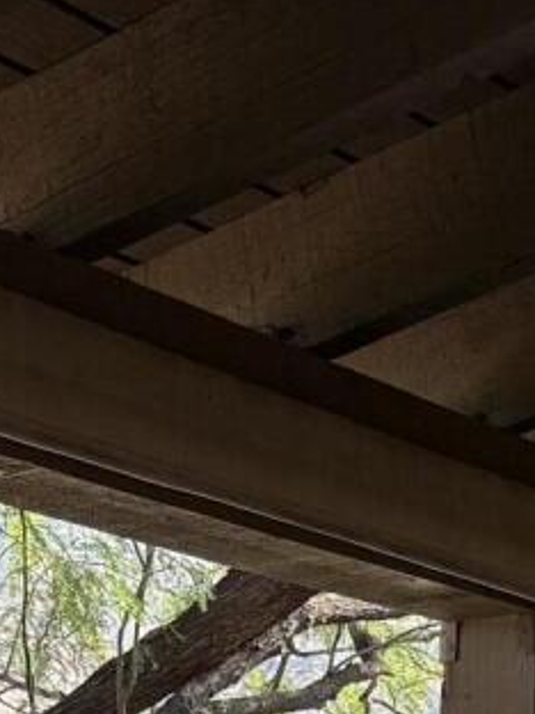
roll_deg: +1.4
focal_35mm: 154
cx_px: -272
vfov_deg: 11.6
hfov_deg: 9.4
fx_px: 3173
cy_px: 1385
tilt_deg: -3.0
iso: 80
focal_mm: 6.76
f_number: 1.78
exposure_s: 1/1139
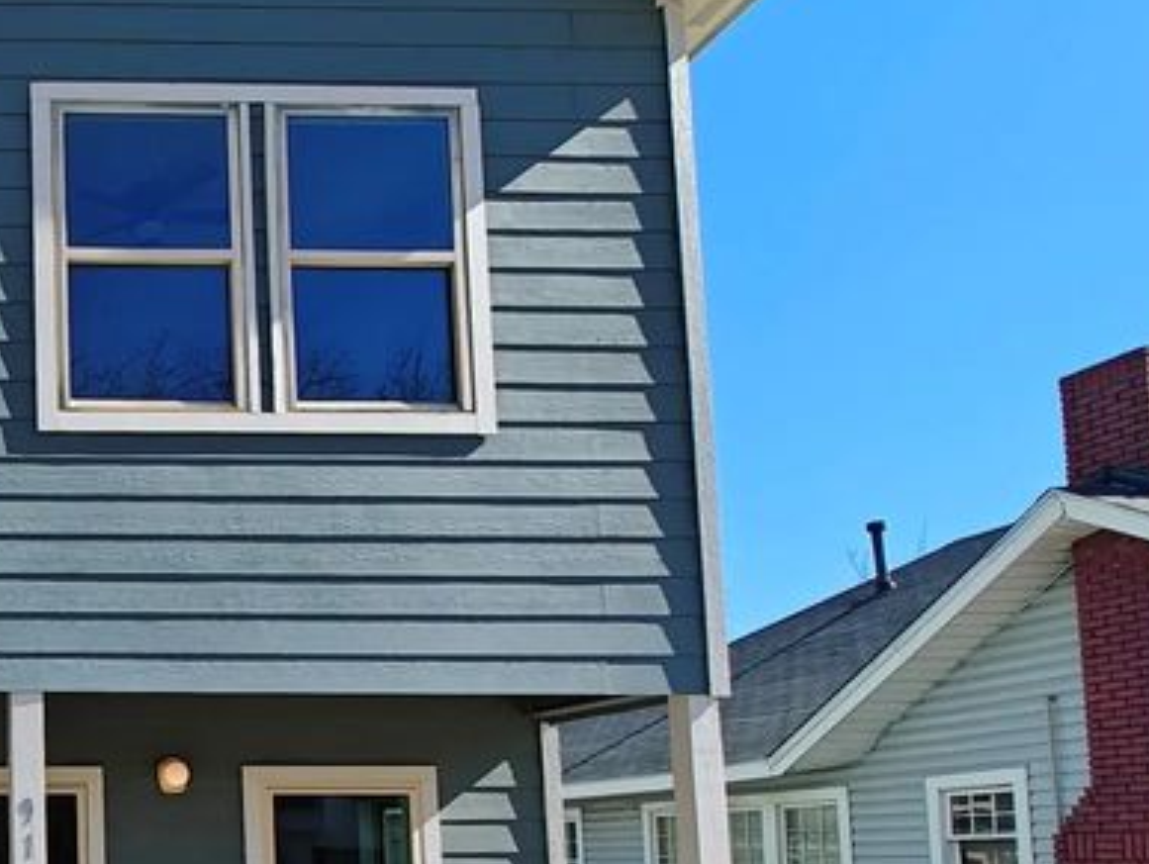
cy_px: 727
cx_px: -187
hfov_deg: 38.7
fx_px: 1229
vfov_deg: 37.0
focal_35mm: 37
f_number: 2.2
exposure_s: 1/830
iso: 64
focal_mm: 2.59
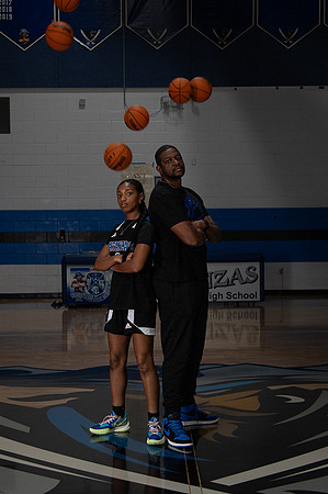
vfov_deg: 34.1
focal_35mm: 59
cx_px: 164
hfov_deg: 23.0
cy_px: 247
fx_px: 805
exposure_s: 1/200
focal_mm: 38
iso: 640
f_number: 4
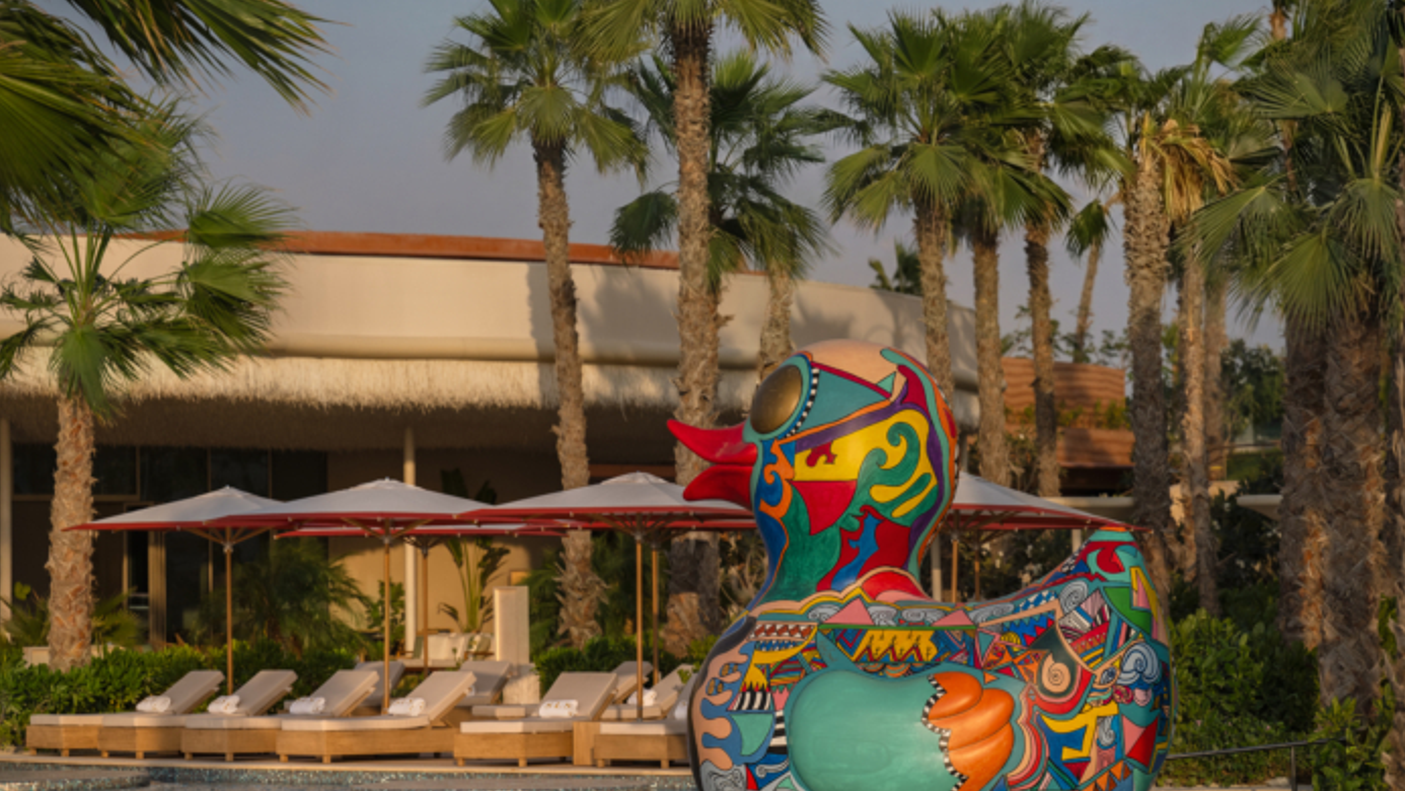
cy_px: 397
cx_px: 701
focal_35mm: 127
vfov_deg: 9.6
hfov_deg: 16.9
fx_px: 4732
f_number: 3.5
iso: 125
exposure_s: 1/5000
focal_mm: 120
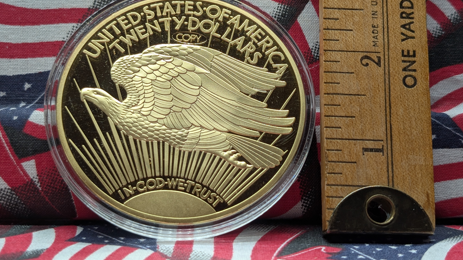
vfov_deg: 22.2
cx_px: 232
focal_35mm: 54
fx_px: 663
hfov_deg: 38.5
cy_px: 98
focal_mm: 6.9
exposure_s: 1/39.7
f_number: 1.68
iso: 19
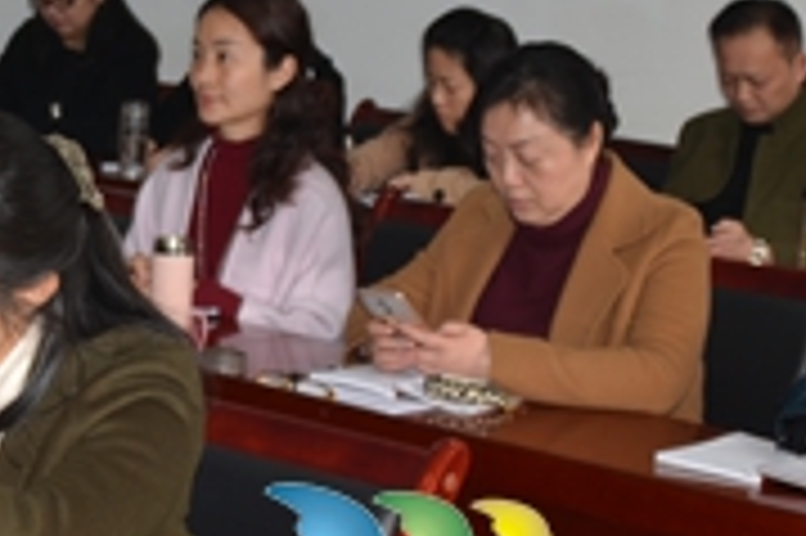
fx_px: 2617
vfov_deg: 11.6
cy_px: 61
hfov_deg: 17.0
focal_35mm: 117
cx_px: -68
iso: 100
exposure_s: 1/60
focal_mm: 28
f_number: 3.5
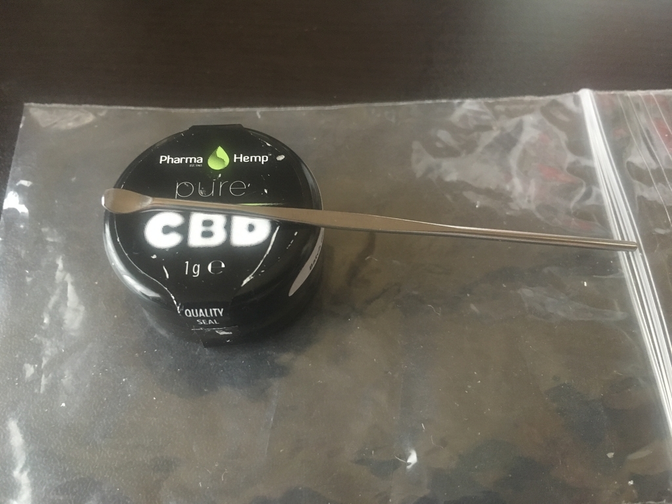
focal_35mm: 29
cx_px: 336
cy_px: 252
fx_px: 563
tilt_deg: -62.4
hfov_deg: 61.7
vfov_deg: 48.2
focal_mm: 4.15
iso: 400
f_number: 2.2
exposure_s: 1/15
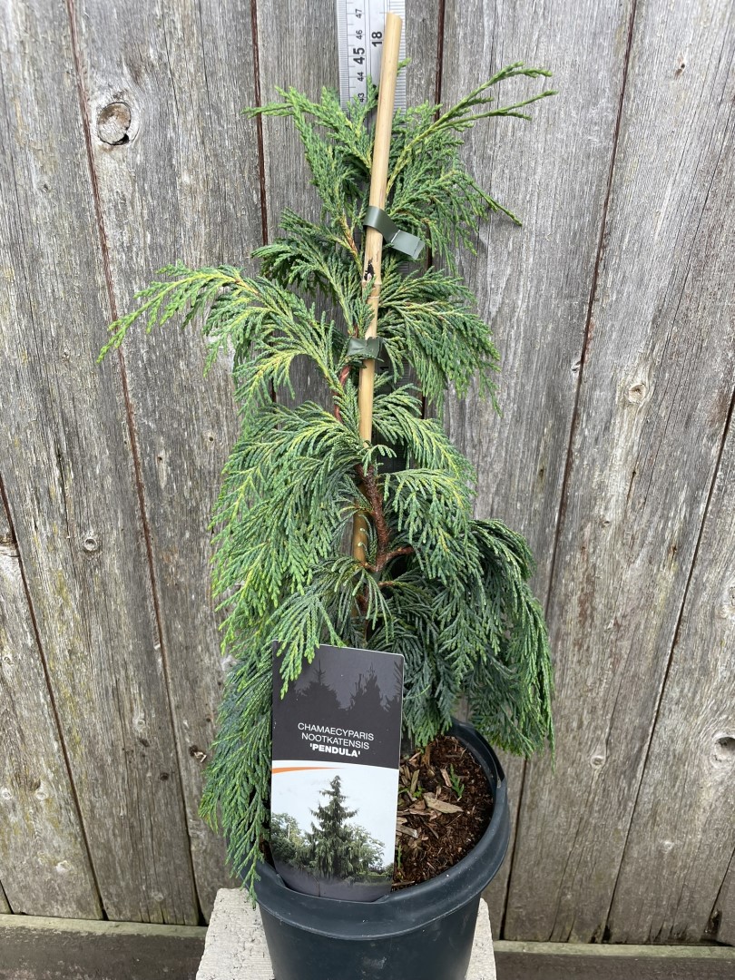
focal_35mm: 26
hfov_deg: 53.1
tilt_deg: -25.7
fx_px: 736
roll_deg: +0.5
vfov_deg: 67.3
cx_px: 368
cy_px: 490
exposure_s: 1/1062
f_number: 1.6
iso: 32
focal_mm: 4.2
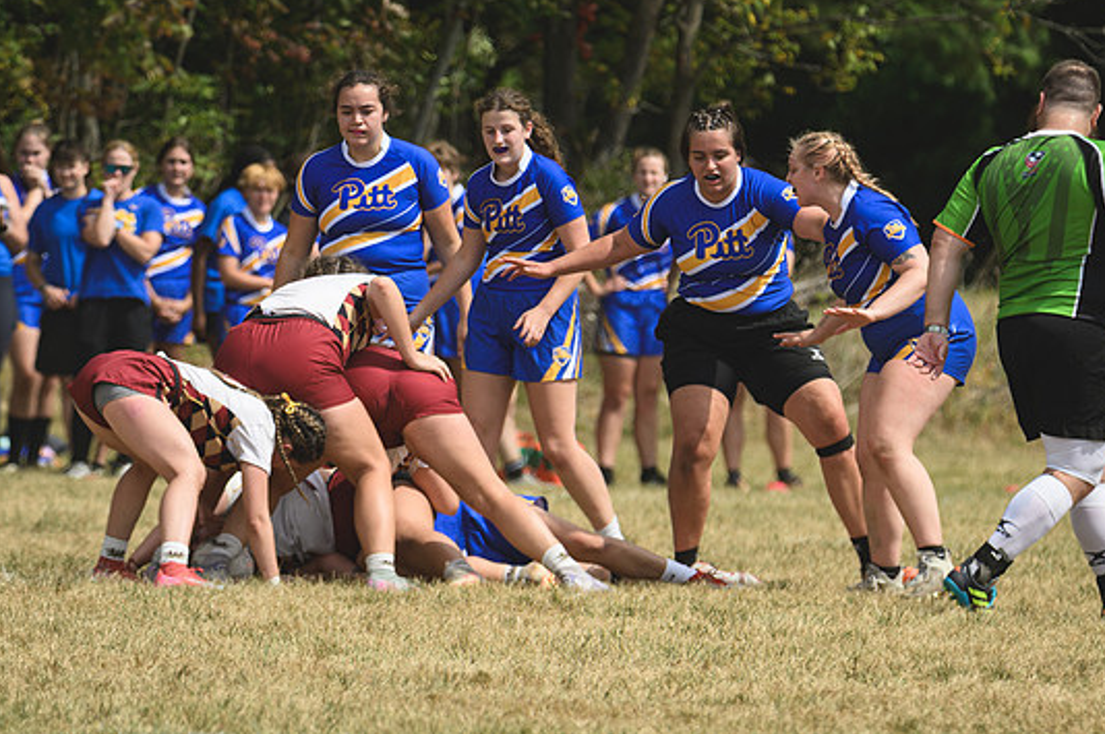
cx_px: 575
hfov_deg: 3.3
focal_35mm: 619
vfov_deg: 2.2
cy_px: 337
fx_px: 18982
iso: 125
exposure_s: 1/1000
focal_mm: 380
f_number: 6
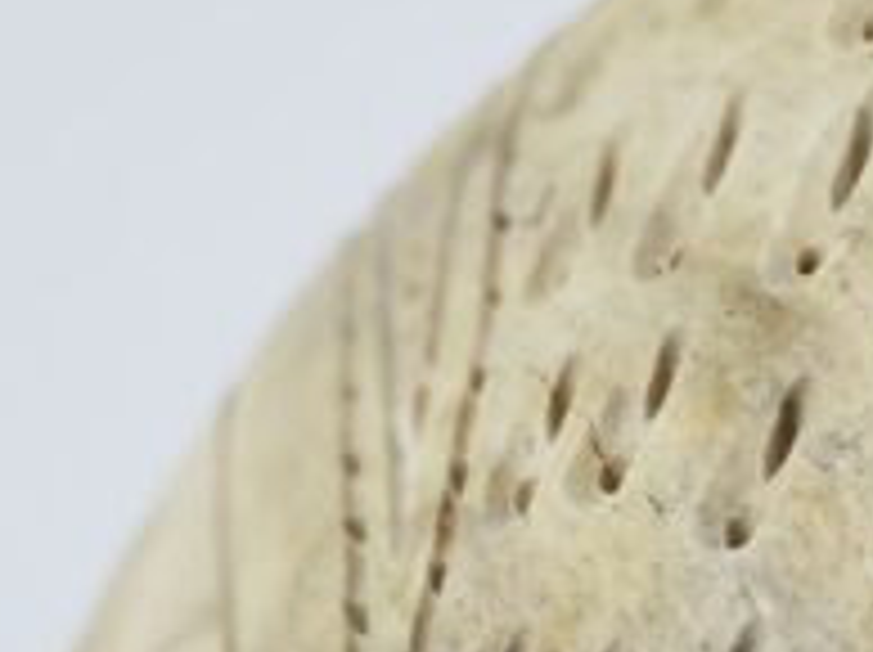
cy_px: 1846
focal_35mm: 143
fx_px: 3602
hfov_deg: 13.7
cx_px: 720
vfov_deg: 8.8
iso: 32
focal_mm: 4.25
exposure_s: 1/237
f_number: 1.8
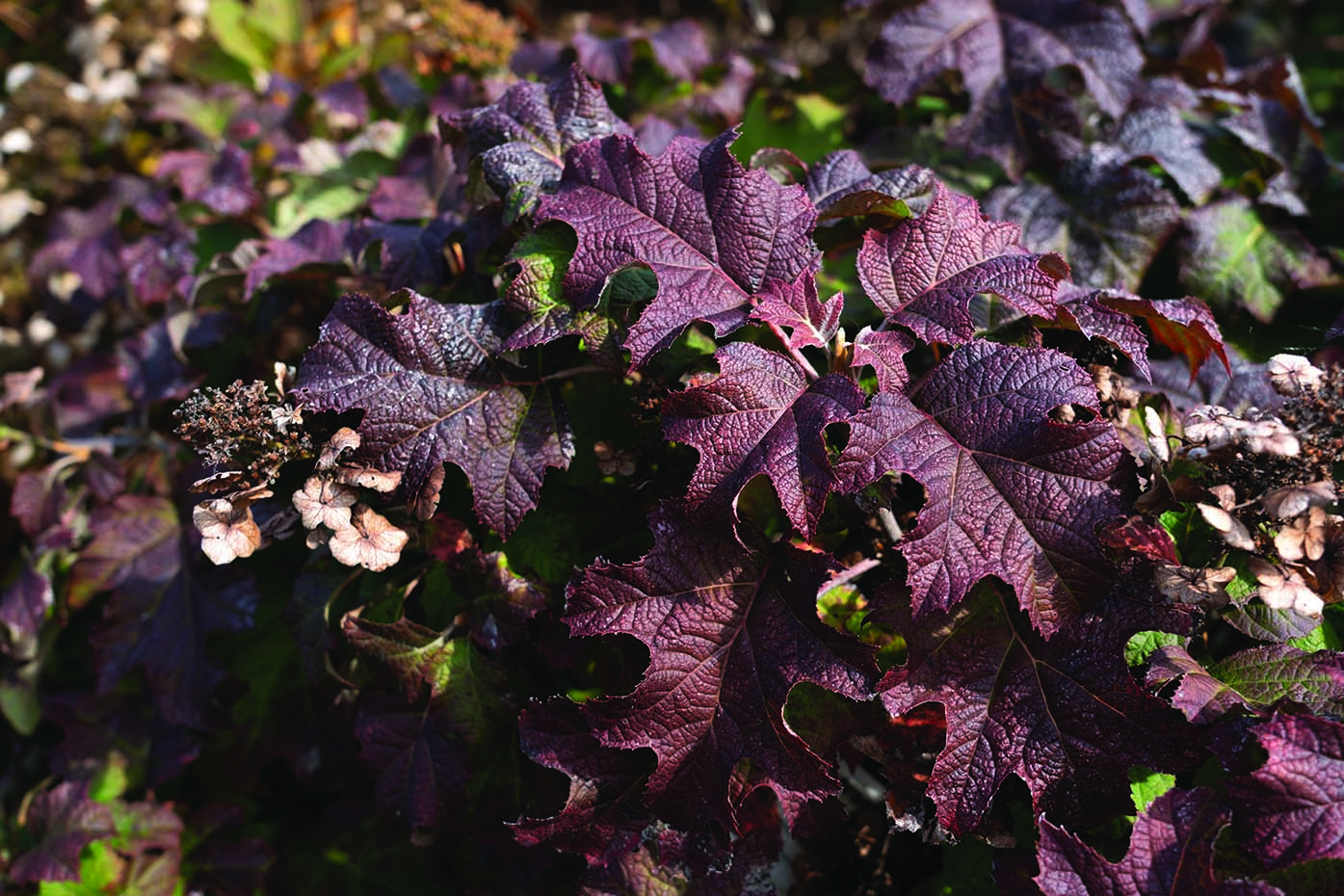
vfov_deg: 34.2
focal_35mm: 39
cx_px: 672
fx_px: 1456
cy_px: 448
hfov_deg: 49.6
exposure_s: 1/250
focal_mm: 39
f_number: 5.6
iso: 100
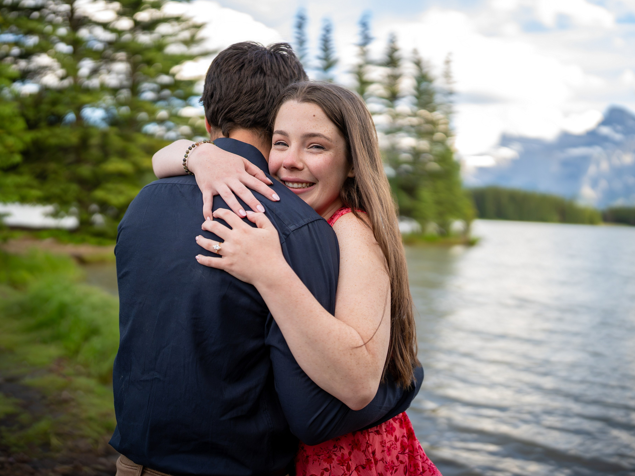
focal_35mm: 38
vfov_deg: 37.7
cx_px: 339
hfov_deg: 48.9
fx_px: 697
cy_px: 238
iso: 800
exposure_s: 1/8000
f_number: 1.2
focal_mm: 35
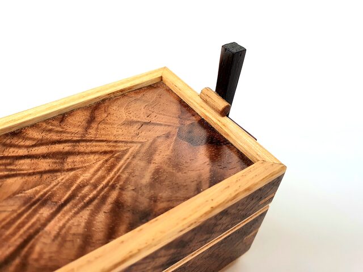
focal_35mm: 26
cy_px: 136
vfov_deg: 53.1
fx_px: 273
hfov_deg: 67.3
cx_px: 182
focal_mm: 4.32
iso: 50
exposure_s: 1/168
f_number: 2.4
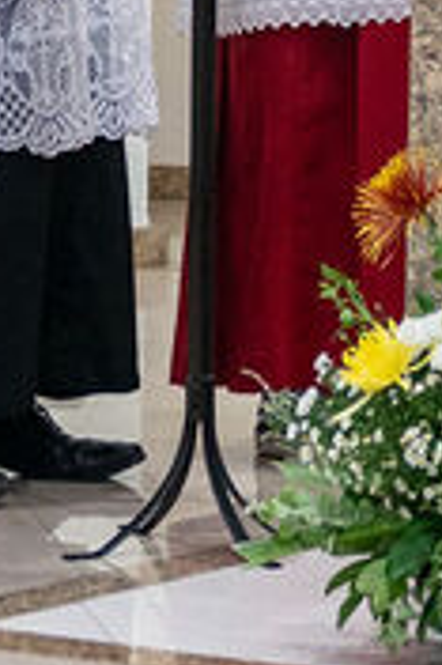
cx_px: 688
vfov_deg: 7.3
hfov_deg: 5.0
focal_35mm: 271
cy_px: -646
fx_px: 5000
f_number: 2.8
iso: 1600
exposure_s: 1/125
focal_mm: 35.6
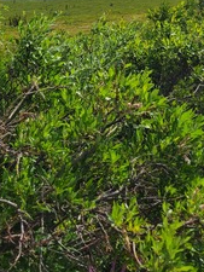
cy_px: -30
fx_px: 471
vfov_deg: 29.0
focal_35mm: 60
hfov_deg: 24.4
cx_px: 97
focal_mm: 5.4
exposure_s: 1/3768
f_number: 1.8
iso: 40
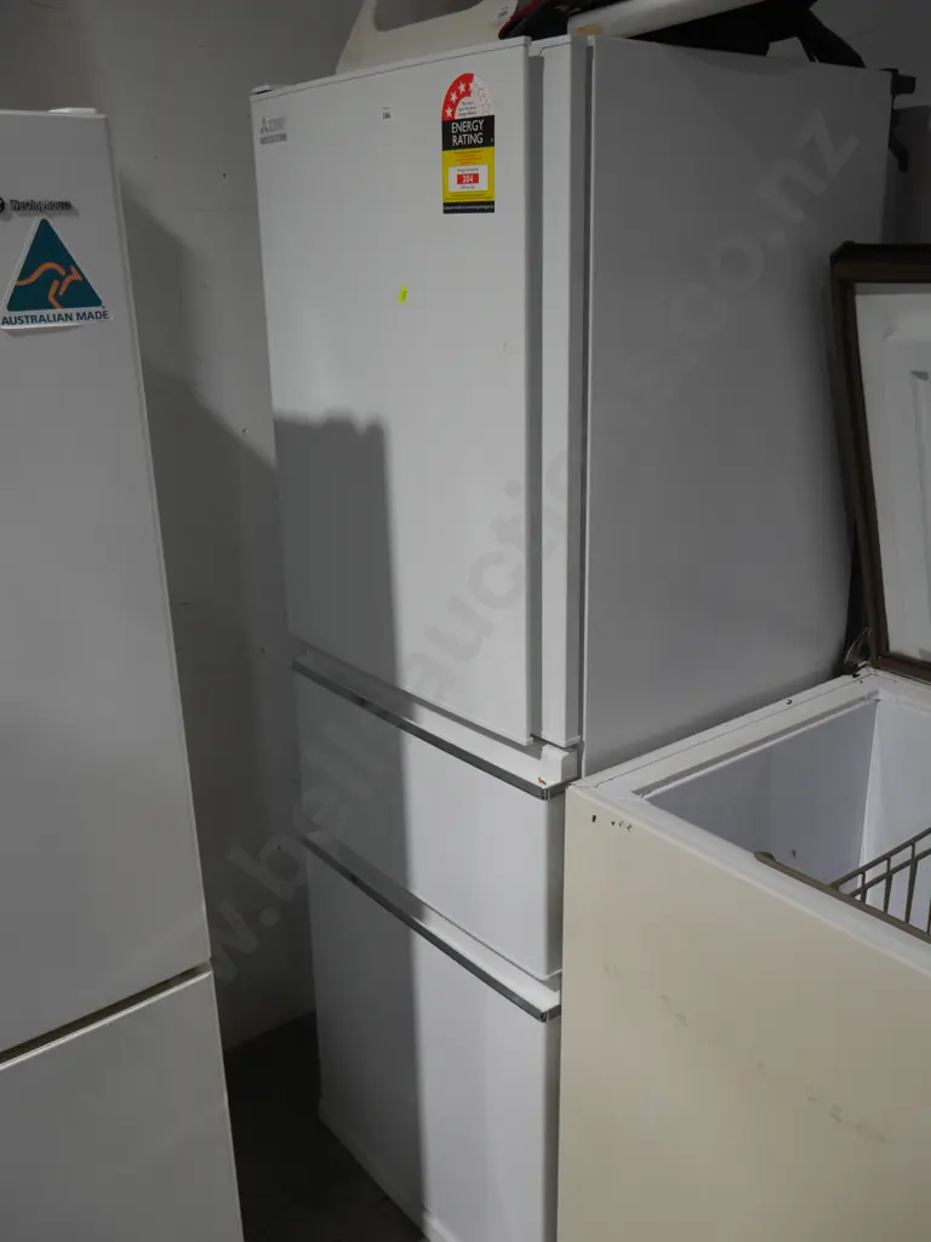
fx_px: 1148
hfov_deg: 44.2
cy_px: 621
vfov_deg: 56.8
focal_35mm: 32
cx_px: 466
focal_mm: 16
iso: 200
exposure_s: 1/60
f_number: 3.6
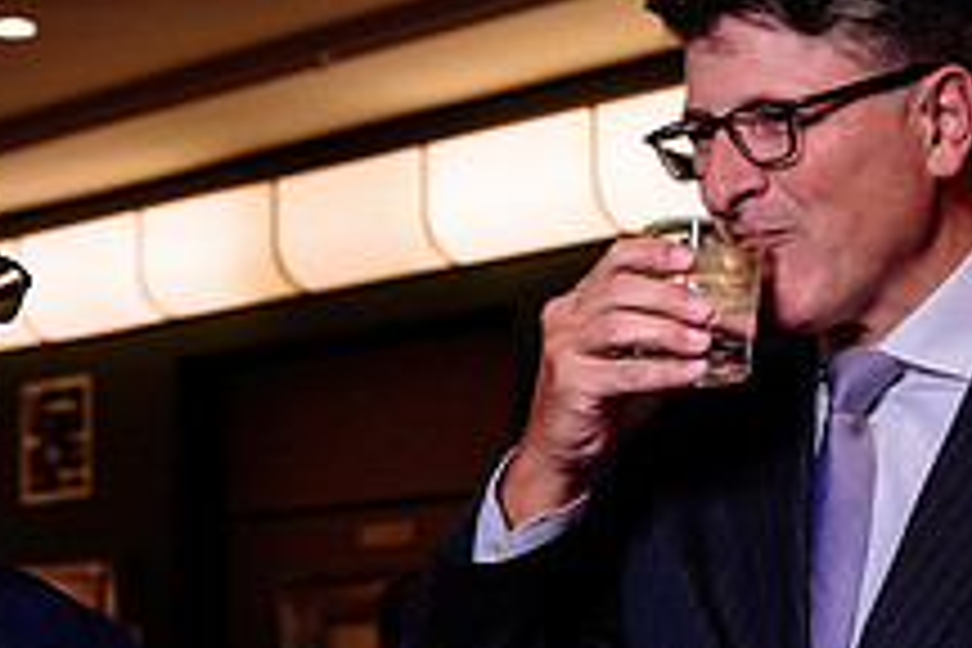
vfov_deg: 12.3
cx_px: 514
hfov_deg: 18.6
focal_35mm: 110
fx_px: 2970
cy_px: 652
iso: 800
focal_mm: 38
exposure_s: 1/100
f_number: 4
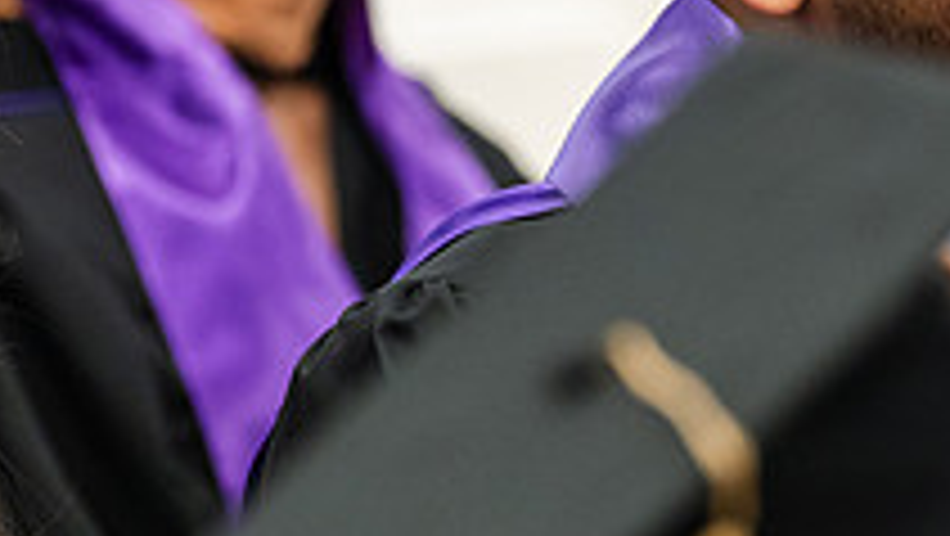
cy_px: 16
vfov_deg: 2.1
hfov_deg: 3.7
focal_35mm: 575
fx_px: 14494
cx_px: 1112
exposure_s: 1/200
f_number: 4
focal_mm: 200
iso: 4000
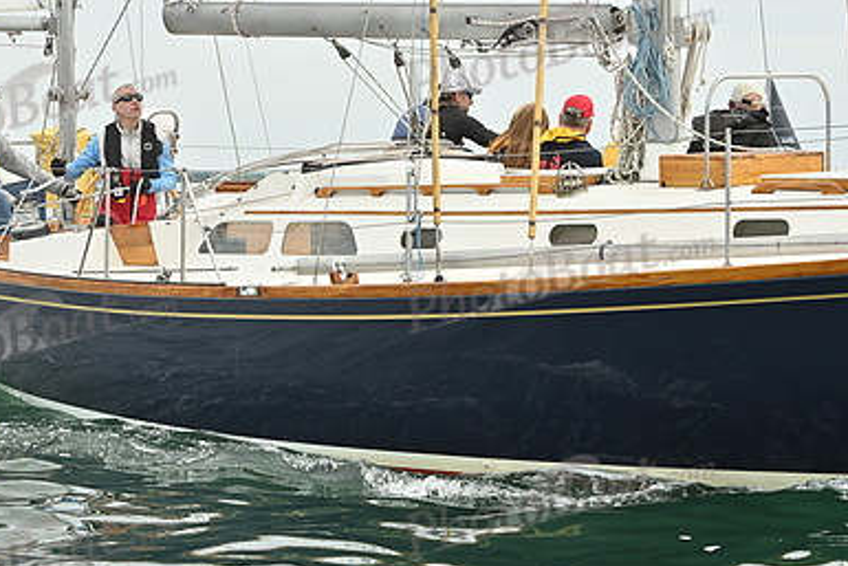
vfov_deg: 10.7
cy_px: 193
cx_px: 293
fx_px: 3016
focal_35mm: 128
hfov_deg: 16.0
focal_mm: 85
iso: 320
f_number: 9
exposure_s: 1/800
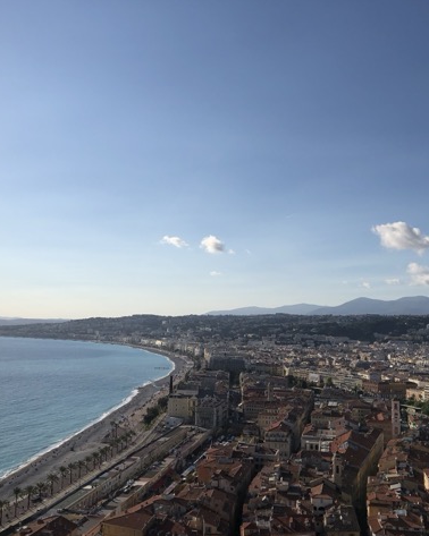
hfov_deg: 40.1
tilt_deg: +4.7
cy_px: 267
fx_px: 588
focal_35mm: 37
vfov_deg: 49.1
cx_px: 193
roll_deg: -1.9
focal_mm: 3.99
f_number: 1.8
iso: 25
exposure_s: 1/6024
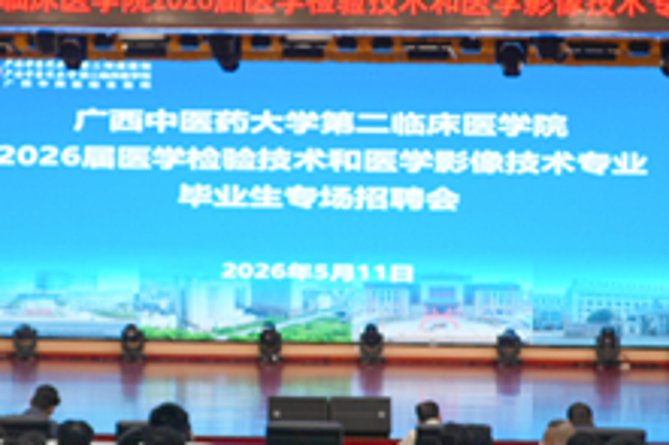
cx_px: 236
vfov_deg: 15.7
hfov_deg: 23.3
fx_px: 1615
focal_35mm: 87
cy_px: 198
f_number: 3.5
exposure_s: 1/30
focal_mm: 16
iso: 100
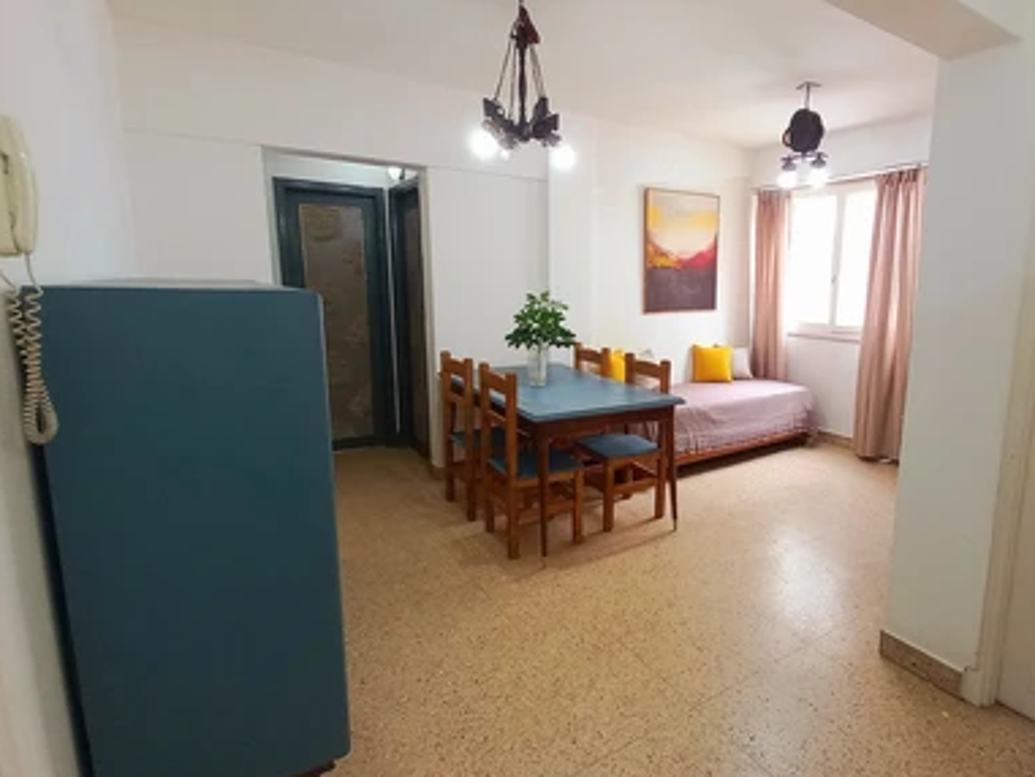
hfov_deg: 98.1
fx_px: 449
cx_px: 505
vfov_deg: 81.5
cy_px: 427
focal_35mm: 15
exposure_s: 1/50.3
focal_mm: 1.42
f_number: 2.2
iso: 125
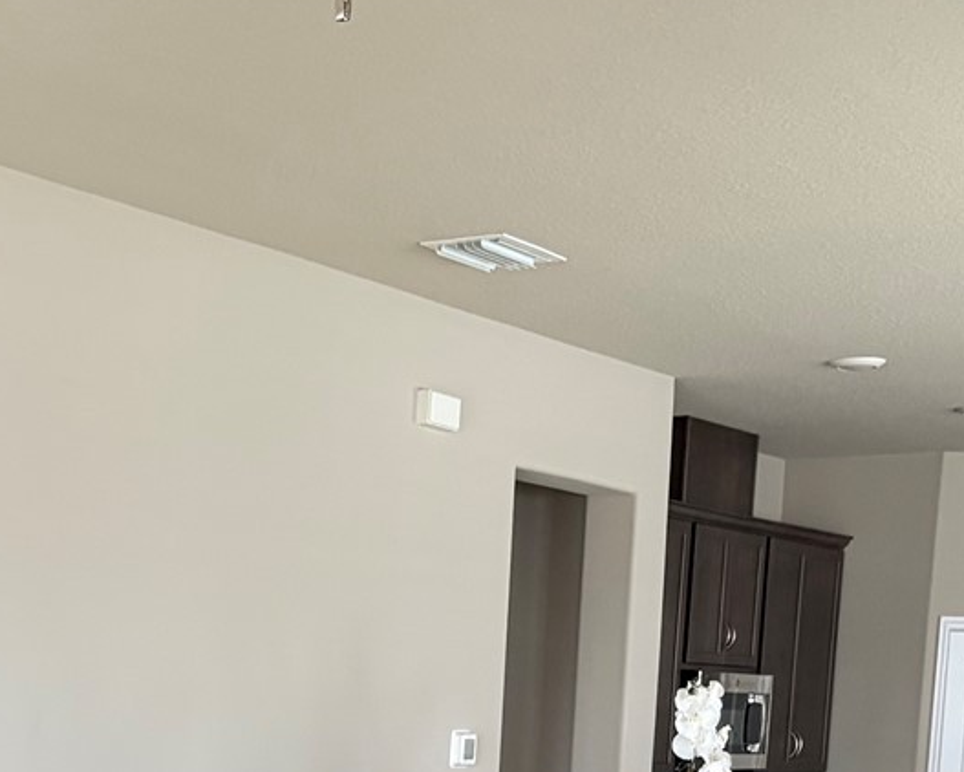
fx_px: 2198
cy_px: 1076
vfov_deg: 18.2
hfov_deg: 24.1
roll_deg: -0.1
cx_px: 95
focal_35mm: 77
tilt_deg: -8.3
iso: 200
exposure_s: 1/60
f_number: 1.6
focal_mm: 5.96
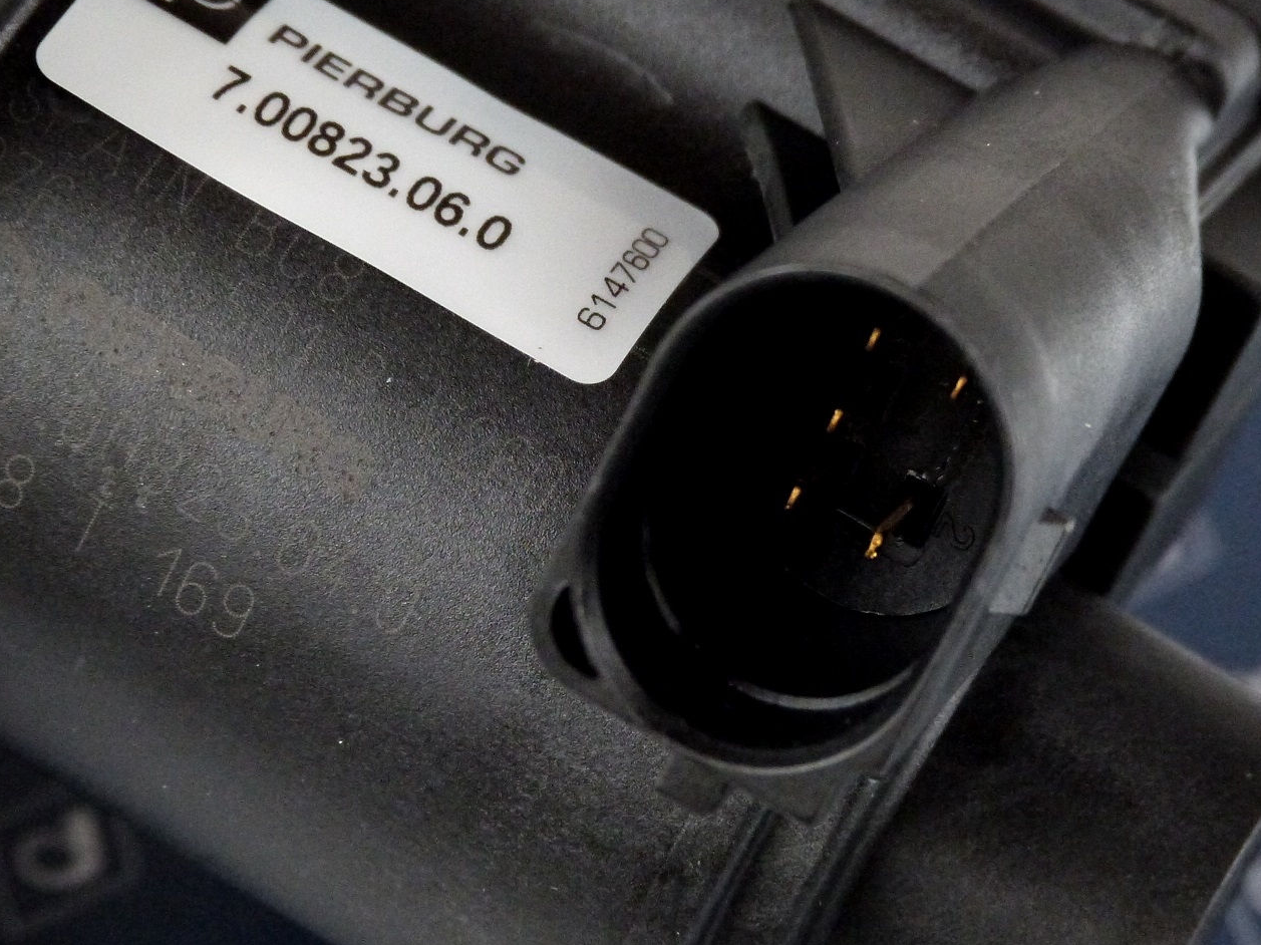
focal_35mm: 191
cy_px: 521
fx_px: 6956
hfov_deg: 10.4
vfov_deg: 7.8
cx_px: 575
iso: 800
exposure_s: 1/250
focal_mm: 21.6
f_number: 3.5
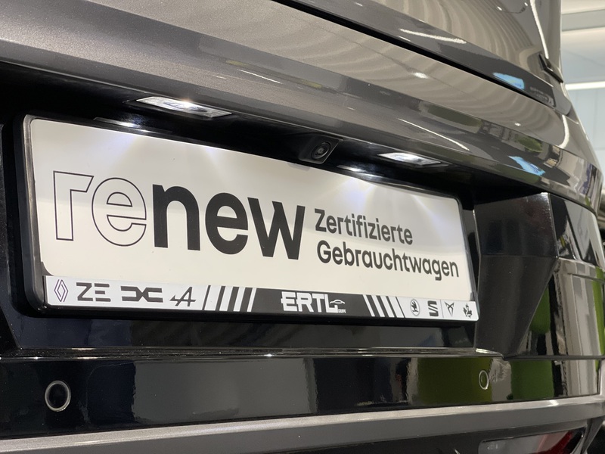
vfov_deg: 22.9
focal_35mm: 64
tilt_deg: +2.7
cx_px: 302
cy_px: 227
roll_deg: -3.5
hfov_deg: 30.3
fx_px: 1119
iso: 250
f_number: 2.2
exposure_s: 1/100
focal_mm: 7.5
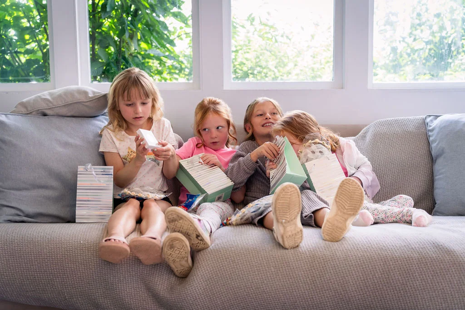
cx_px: 232
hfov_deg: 44.5
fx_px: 568
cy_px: 155
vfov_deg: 30.5
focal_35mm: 44
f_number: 2.8
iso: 500
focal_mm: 44
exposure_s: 1/250
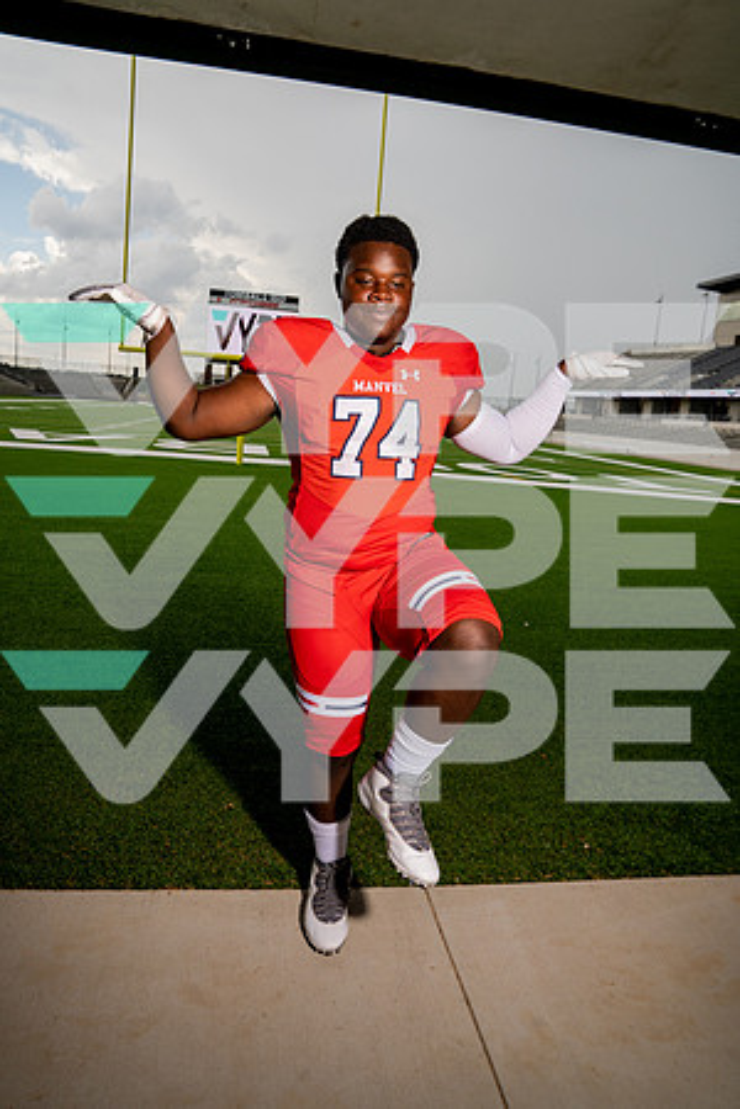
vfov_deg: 73.7
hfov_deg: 53.1
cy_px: 554
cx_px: 370
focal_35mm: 24
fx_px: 740
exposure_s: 1/1600
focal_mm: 24
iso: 1000
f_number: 6.3
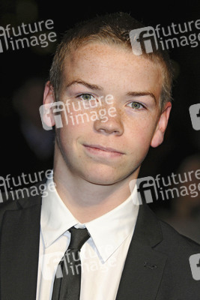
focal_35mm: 195
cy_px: 150
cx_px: 100
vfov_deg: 10.5
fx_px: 1623
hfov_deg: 7.0
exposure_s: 1/160
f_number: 5
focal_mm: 130
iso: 400
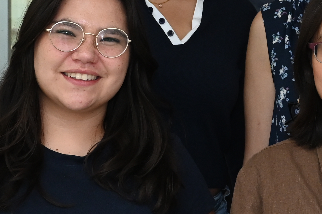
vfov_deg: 11.1
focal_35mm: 121
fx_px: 1081
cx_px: 351
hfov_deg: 16.4
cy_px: -35
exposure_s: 1/100
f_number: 6.3
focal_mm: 29
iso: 1600
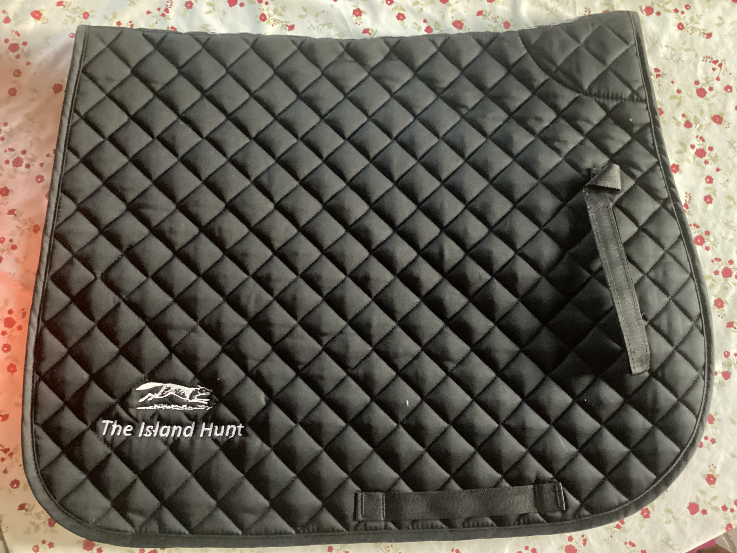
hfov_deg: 58.4
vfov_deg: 45.4
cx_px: 368
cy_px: 276
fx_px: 660
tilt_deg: -81.6
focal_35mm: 31
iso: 800
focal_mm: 3.3
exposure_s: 1/17
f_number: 2.4
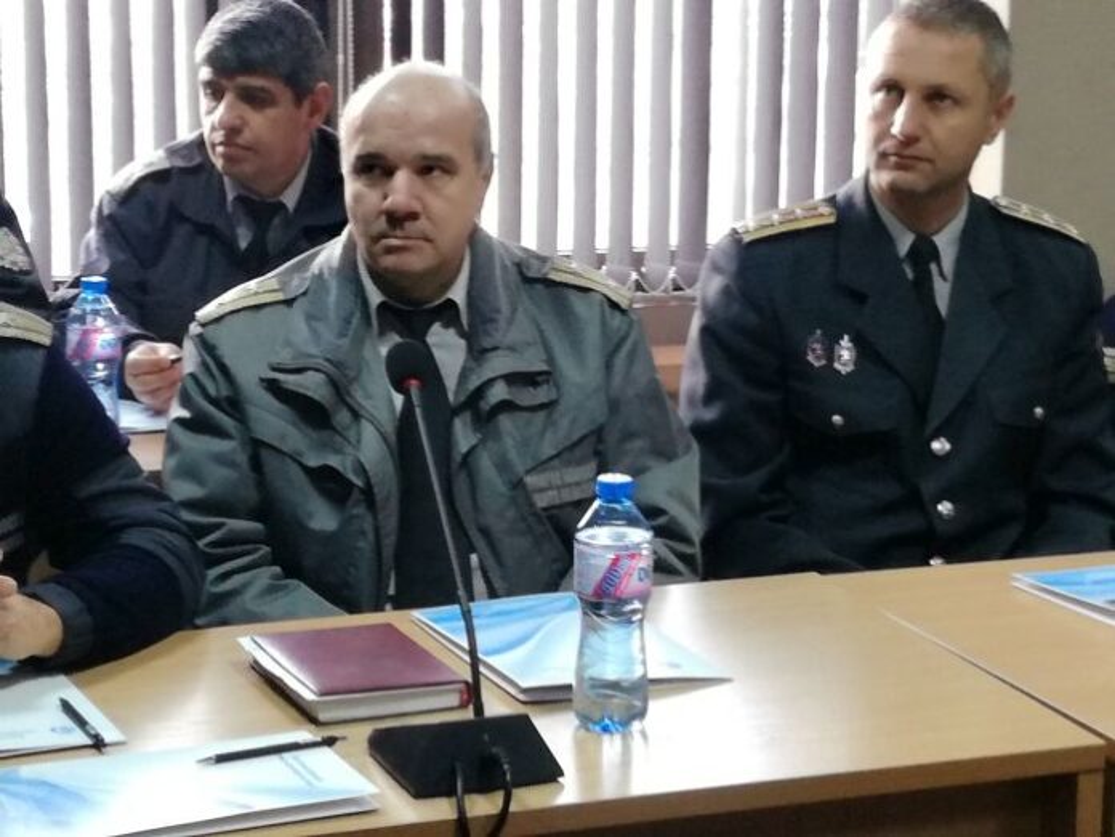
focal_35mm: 83
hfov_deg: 23.6
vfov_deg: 17.8
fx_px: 2673
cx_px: 558
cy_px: 418
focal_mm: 3.79
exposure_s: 1/33.3
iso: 200
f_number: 2
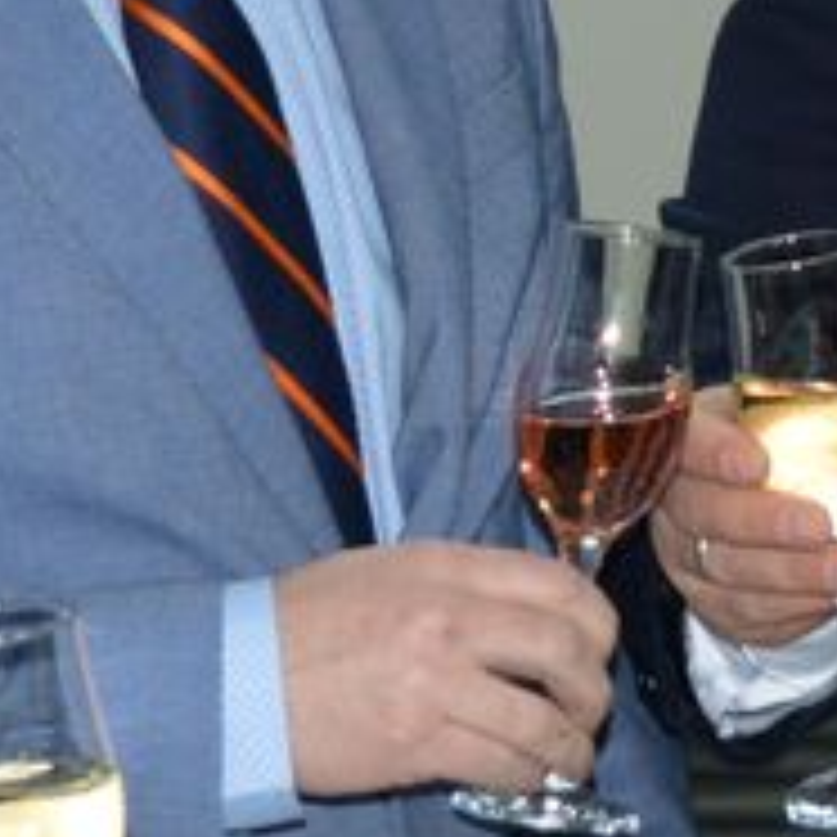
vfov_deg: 7.1
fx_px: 6730
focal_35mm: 246
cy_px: 54
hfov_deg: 7.1
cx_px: 774
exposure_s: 1/60
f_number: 4.2
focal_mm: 30
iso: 560
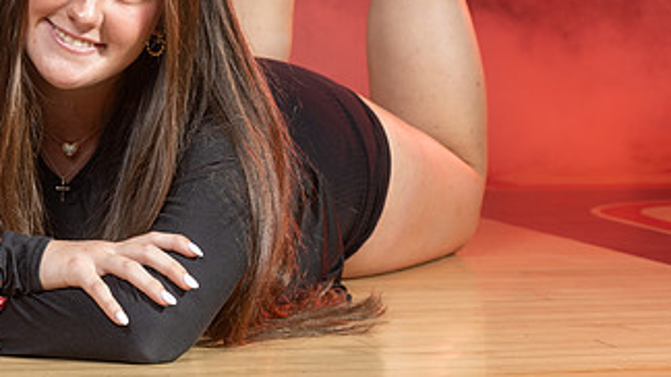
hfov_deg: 8.0
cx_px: 262
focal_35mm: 270
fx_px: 4802
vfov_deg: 4.5
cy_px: 56
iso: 125
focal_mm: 98
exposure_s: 1/200
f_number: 7.1
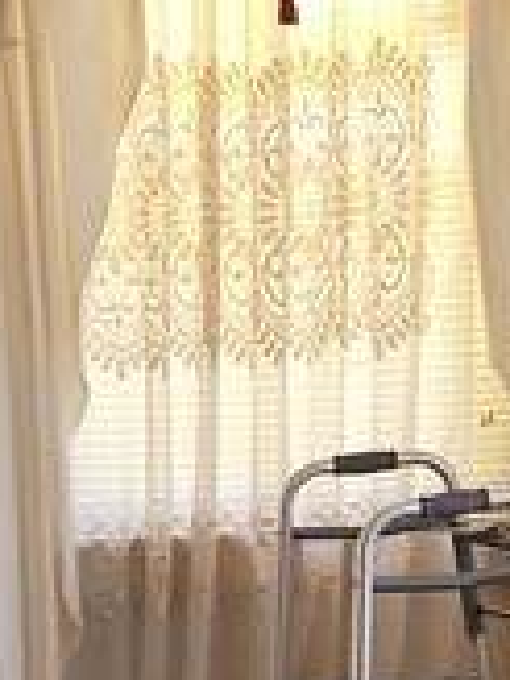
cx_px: 278
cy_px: 527
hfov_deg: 10.3
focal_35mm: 144
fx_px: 2829
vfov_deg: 13.6
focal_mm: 5.4
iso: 320
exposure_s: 1/120
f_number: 1.8
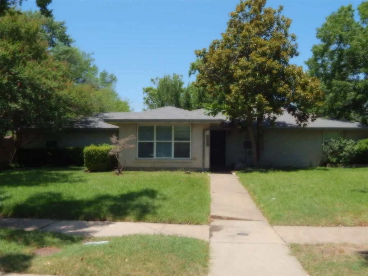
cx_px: 184
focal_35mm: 31
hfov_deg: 58.4
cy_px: 138
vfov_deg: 45.4
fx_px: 330
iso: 125
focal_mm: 5.6
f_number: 3.2
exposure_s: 1/1250
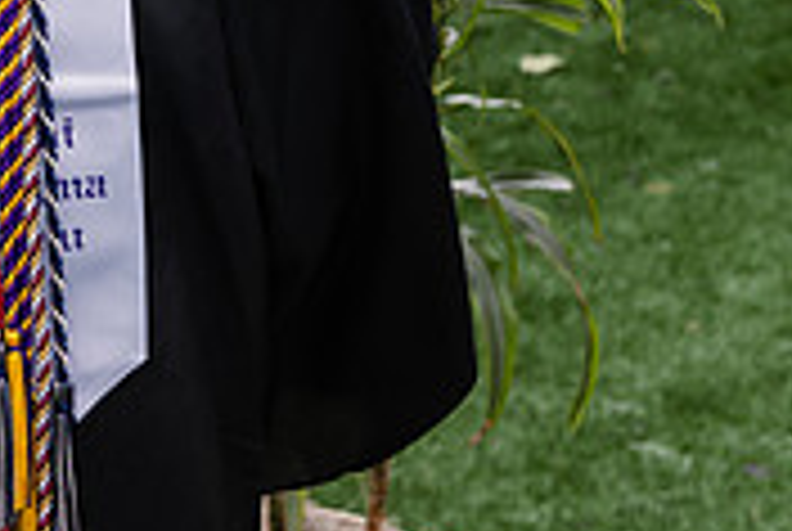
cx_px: -135
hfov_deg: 10.6
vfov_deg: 7.1
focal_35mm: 191
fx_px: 4209
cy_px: -263
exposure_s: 1/200
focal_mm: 58
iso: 250
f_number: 5.6
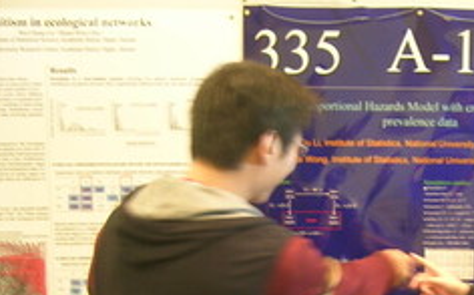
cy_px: 281
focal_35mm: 63
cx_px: 380
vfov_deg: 20.1
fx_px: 813
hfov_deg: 31.6
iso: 62
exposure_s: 1/3.1
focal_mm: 5.4
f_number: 2.8
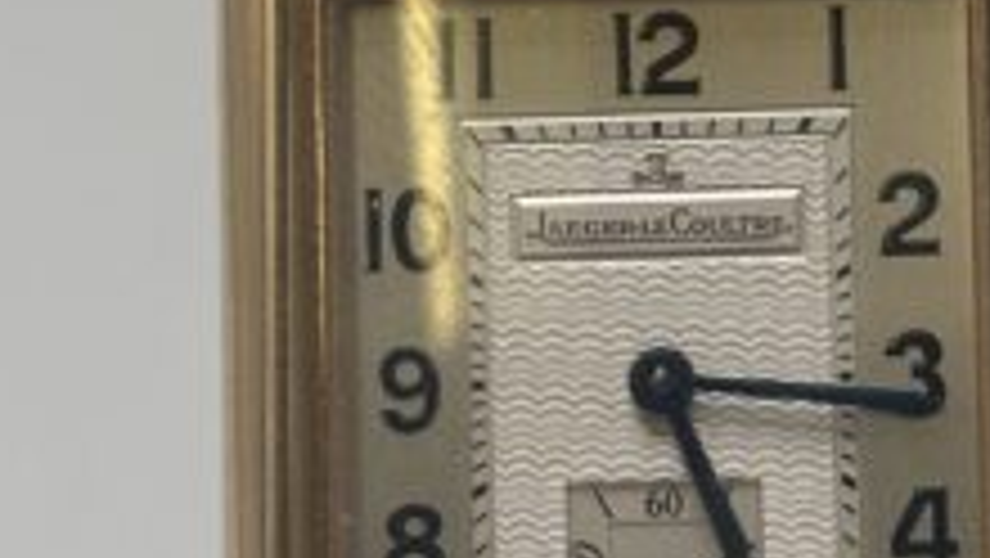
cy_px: 243
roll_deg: -0.1
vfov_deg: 6.9
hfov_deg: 12.3
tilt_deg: -29.8
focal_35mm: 175
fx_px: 4596
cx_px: 688
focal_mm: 5.96
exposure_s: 1/156
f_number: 1.6
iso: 32
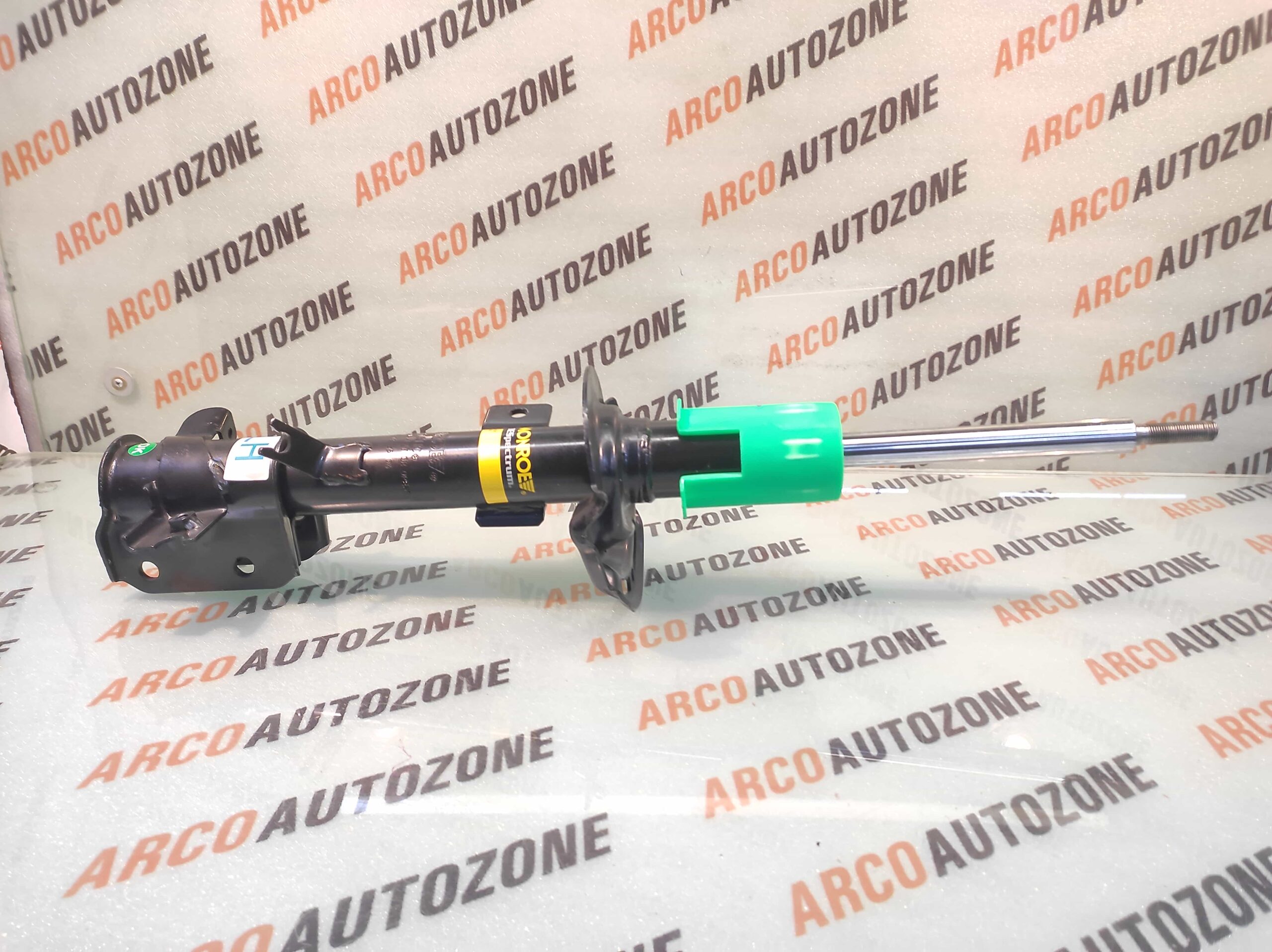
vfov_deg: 74.7
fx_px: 624
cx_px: 636
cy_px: 476
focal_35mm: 17
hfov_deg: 91.1
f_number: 1.79
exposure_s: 1/33
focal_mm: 4.74
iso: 325
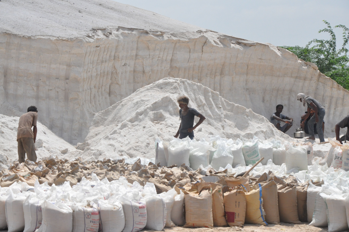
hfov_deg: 17.1
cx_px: 174
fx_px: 1162
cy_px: 116
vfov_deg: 11.4
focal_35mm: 120
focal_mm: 80
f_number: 11
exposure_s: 1/2000
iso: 1000
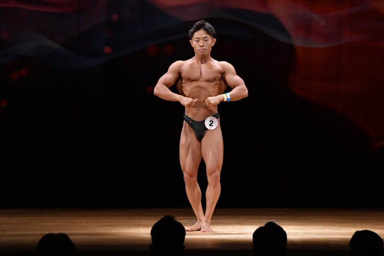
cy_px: 128
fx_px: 2559
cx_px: 192
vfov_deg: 5.7
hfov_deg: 8.6
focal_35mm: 240
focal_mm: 160
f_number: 5.6
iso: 3200
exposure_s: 1/400
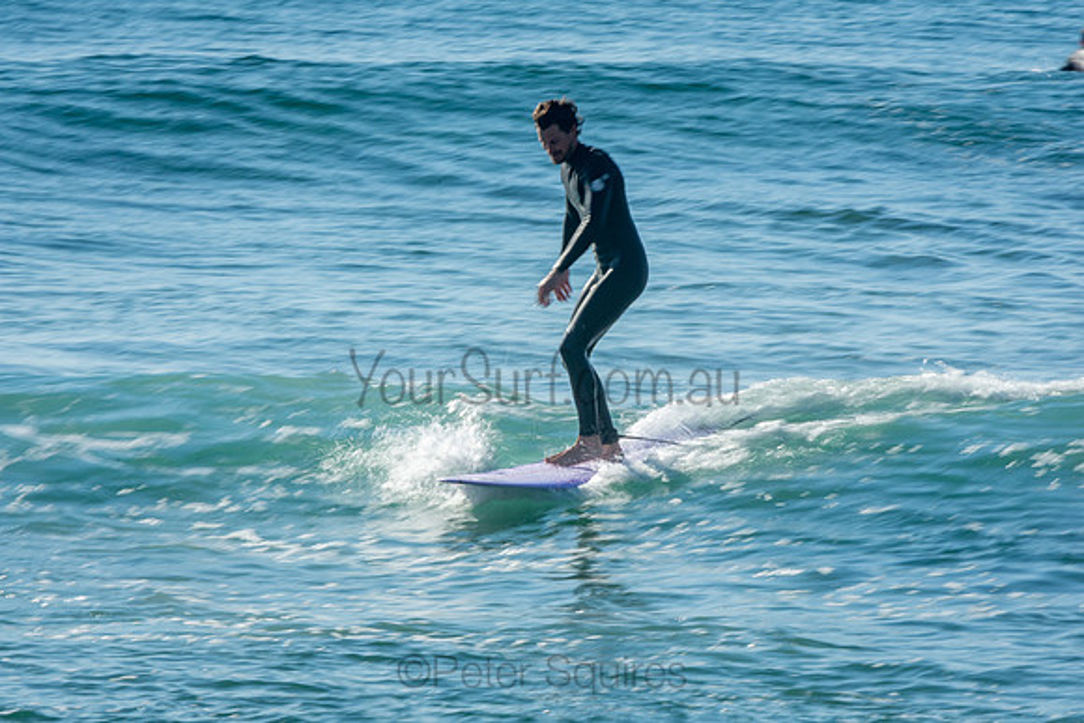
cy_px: 362
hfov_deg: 4.3
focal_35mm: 480
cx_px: 542
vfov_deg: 2.9
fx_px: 14456
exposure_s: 1/30
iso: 100
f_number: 25
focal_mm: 320
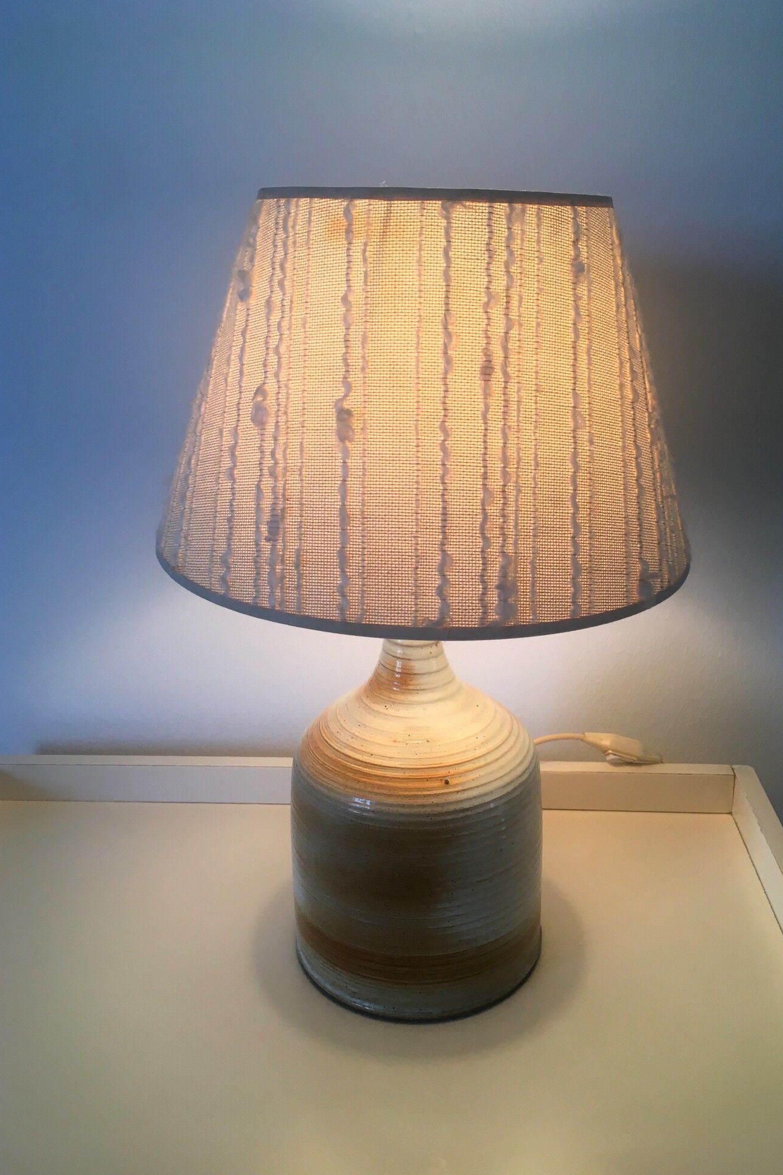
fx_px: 1011
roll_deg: +2.1
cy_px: 573
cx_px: 417
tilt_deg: -18.3
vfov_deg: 60.3
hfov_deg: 42.3
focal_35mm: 31
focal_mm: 4.15
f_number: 2.2
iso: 25
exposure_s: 1/33
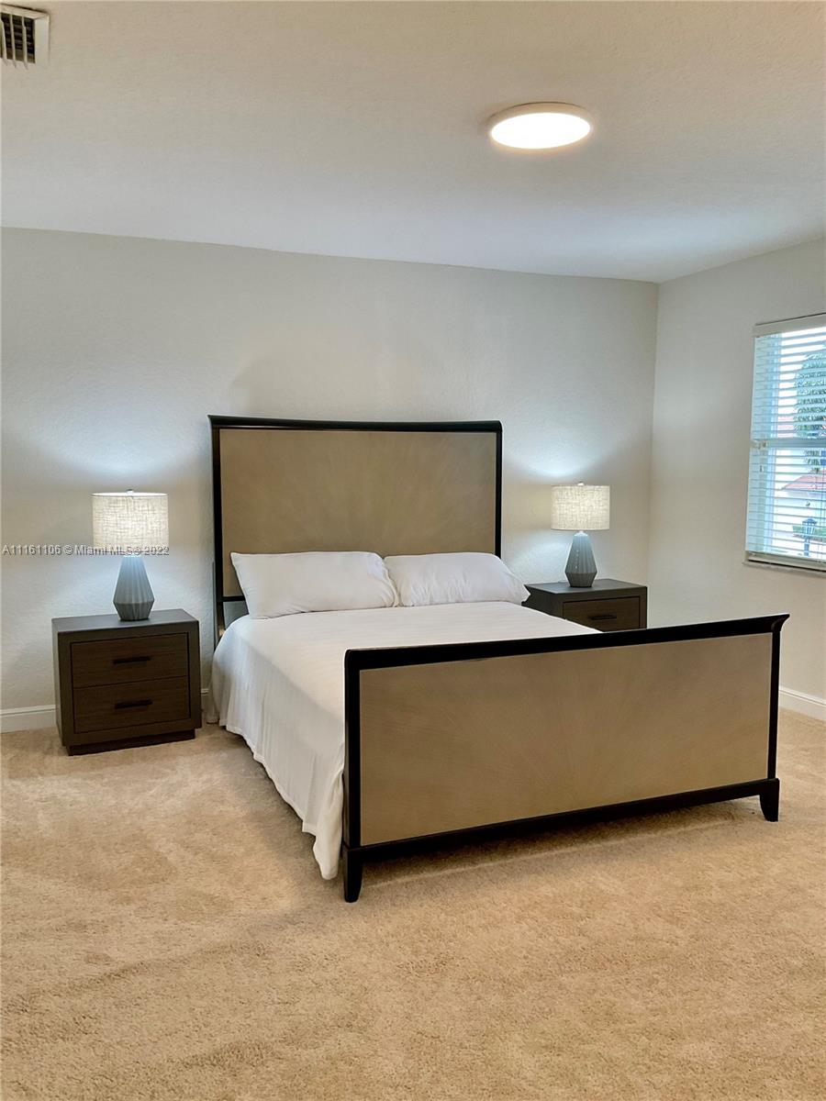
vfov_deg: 61.7
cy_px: 550
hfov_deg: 48.2
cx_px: 413
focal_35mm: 29
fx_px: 923
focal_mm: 3
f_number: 1.8
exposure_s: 1/60
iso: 50
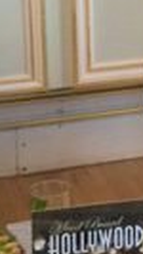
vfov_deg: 14.7
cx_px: 287
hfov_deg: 8.0
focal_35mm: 144
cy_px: 19
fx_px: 969
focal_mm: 4.15
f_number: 2.2
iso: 320
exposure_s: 1/24
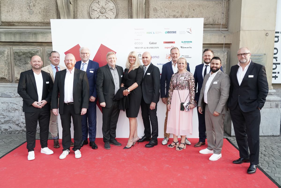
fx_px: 226
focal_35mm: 29
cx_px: 140
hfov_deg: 63.7
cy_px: 94
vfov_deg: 45.0
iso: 1600
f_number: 7.1
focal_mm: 29
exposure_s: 1/250
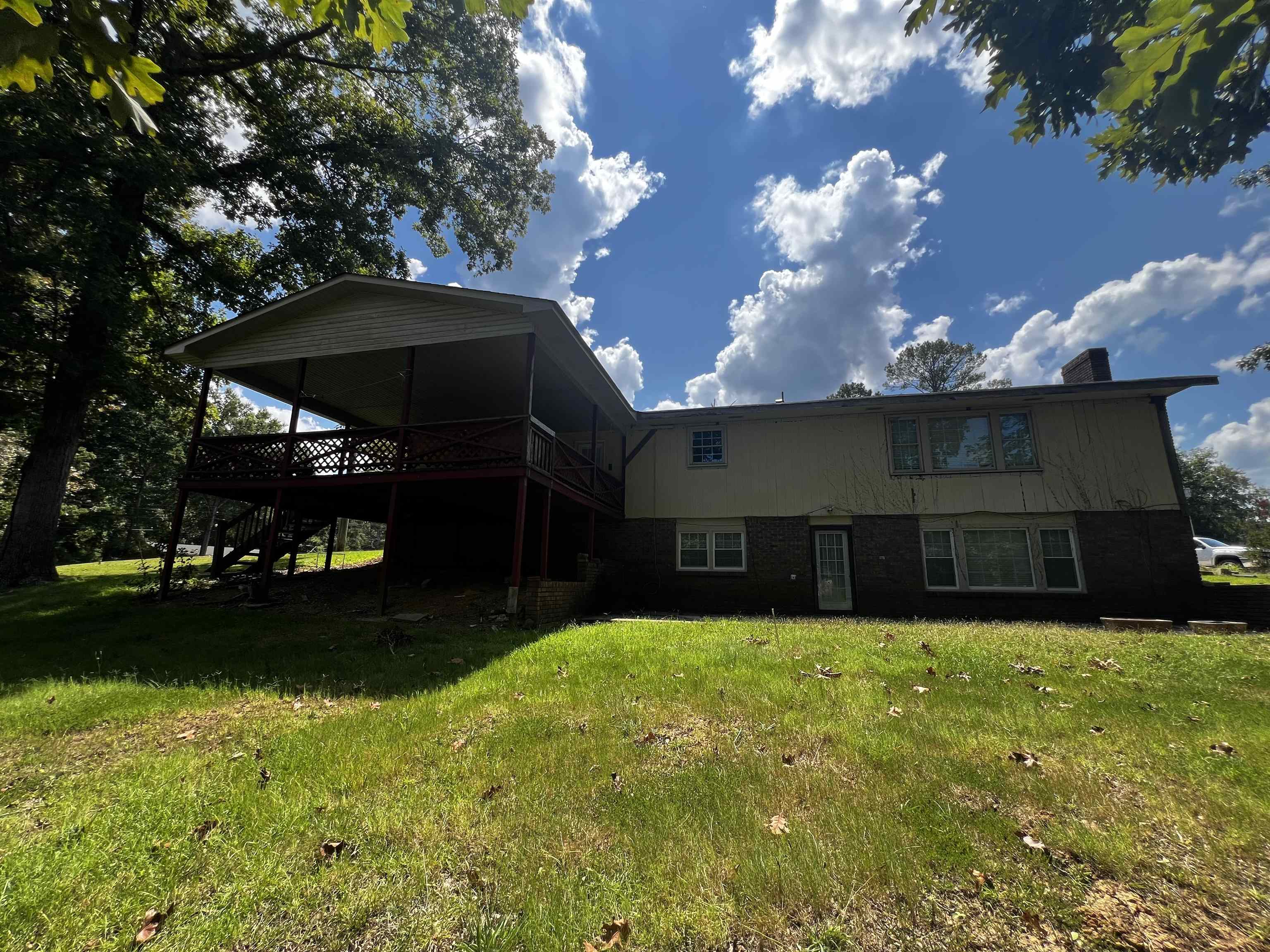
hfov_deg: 106.2
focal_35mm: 13
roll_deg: -0.5
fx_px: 477
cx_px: 635
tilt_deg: +12.5
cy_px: 476
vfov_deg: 89.9
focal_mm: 1.57
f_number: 1.8
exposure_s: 1/1085
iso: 32
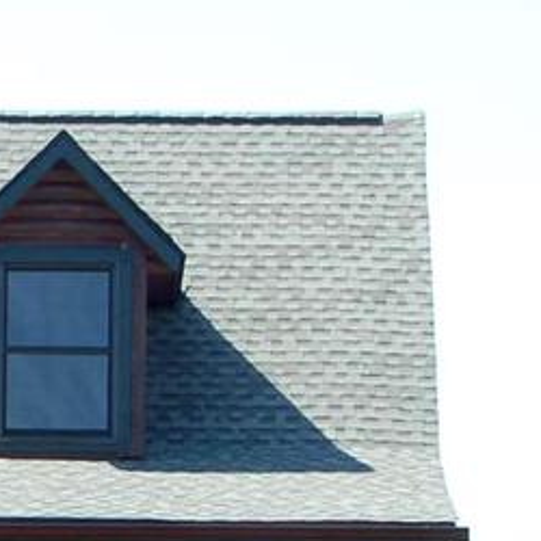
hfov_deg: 4.7
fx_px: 6489
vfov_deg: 4.8
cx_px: -526
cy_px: 631
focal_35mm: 367
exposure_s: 1/200
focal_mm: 50
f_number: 7.1
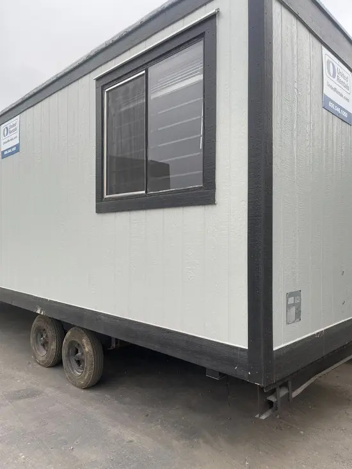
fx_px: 352
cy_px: 234
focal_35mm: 26
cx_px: 176
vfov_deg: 67.3
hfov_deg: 53.1
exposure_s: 1/121
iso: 64
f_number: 1.6
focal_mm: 5.1
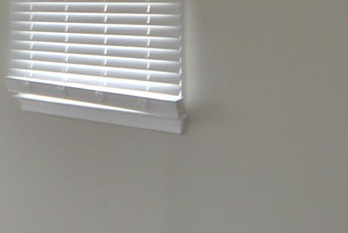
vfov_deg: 15.9
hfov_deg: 20.5
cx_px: -172
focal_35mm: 85
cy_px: 13
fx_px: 822
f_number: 3.5
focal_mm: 10
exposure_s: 1/250
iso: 400
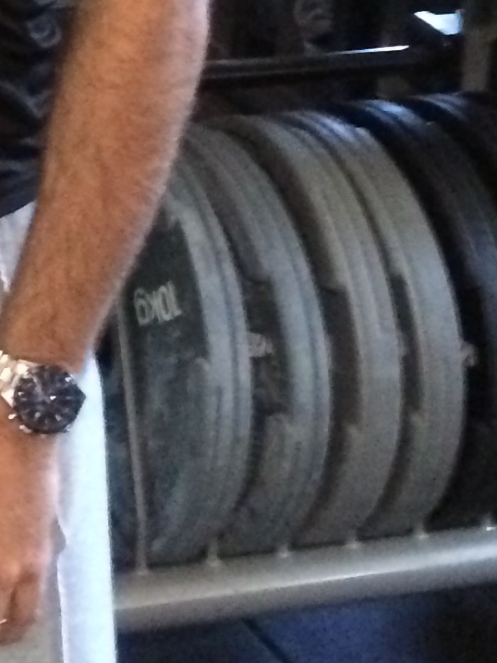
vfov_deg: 14.0
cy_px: -330
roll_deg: -1.8
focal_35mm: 132
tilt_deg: -11.7
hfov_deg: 10.5
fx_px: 2526
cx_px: -429
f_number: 2.2
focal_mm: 4.15
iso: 500
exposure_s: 1/17
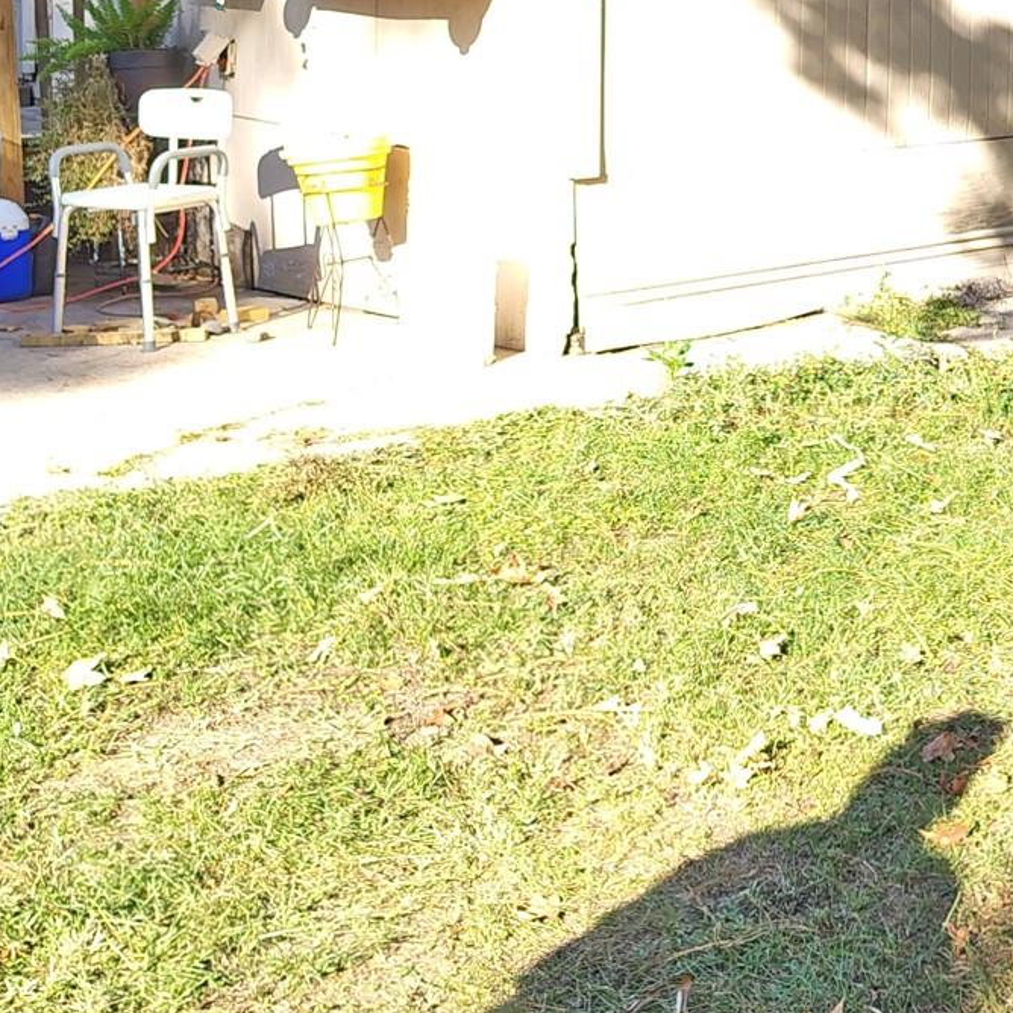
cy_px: 59
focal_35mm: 65
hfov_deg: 24.0
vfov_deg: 25.5
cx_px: 1234
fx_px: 2152
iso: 100
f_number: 1.8
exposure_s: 1/12.5
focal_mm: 5.56
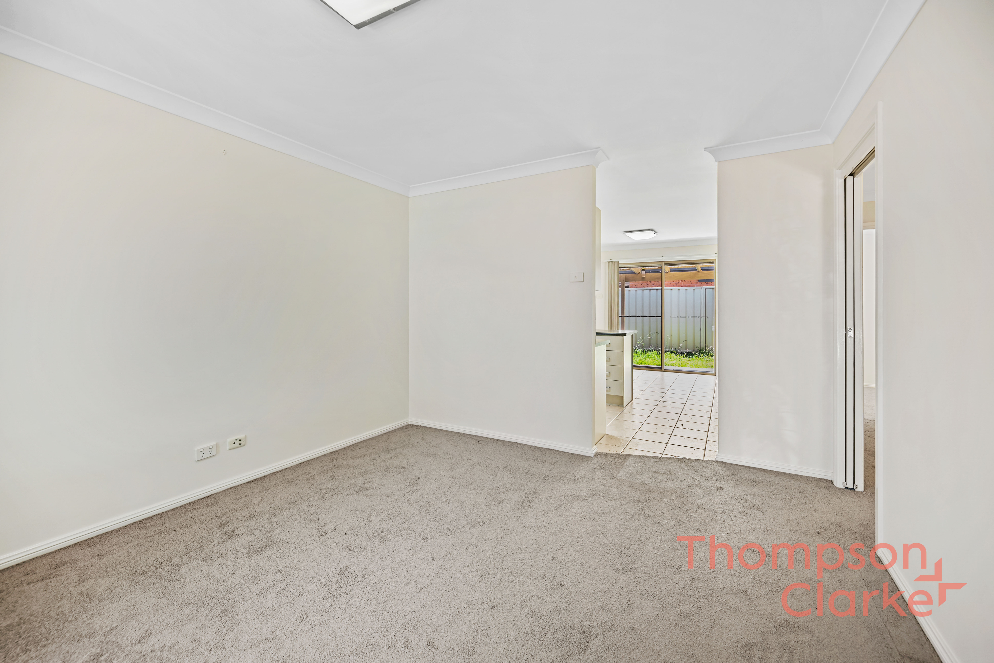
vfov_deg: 81.3
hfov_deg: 104.2
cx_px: 497
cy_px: 332
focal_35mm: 14
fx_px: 387
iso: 100
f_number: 4
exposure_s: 1/8
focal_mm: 14
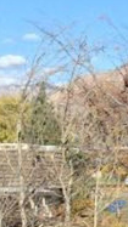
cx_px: 328
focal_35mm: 123
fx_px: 743
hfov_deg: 8.8
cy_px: 181
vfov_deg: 17.3
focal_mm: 4.12
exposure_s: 1/809
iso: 50
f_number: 2.4
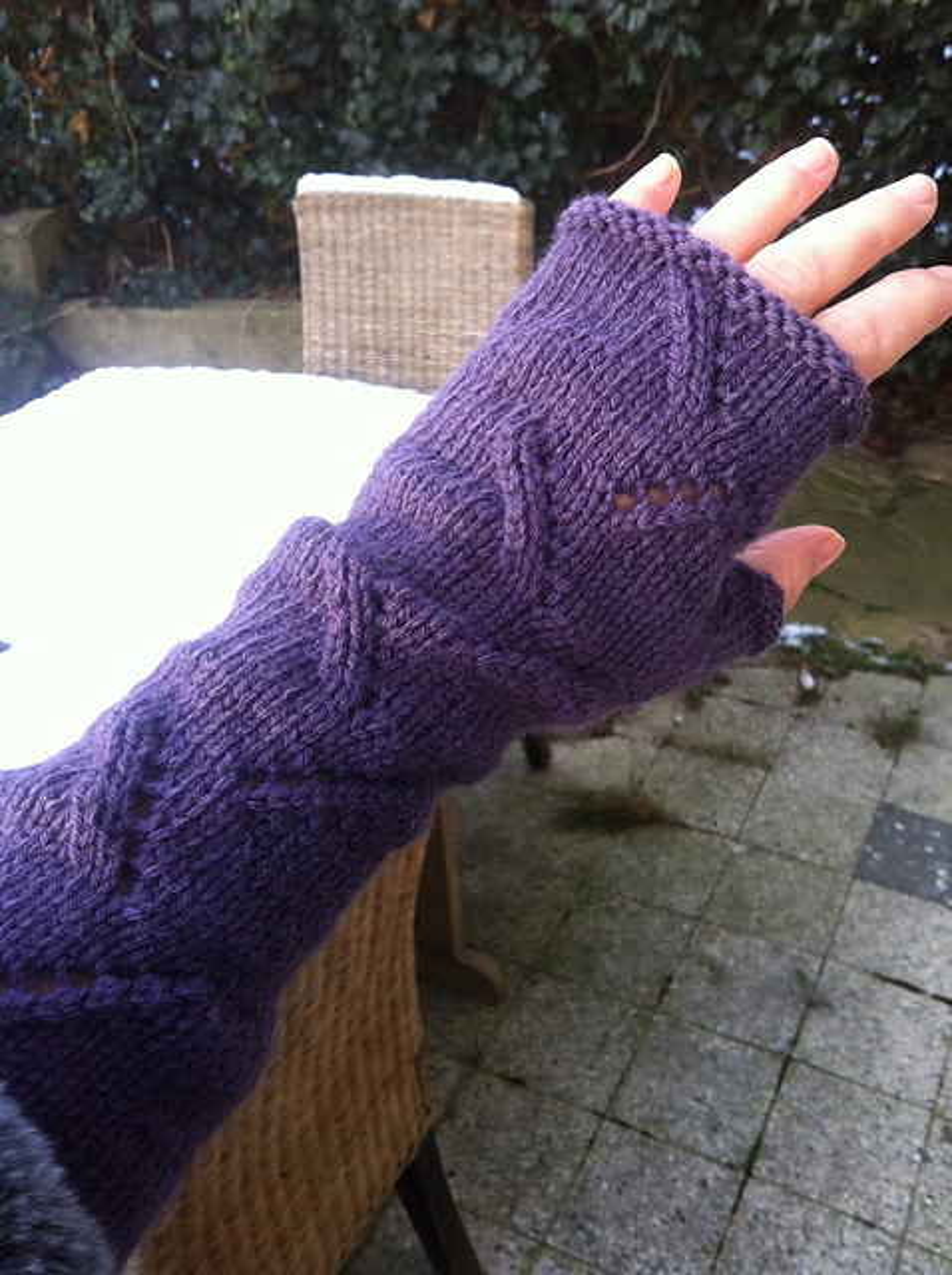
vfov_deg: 52.7
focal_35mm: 35
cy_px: 638
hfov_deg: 40.6
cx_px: 476
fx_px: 1287
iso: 125
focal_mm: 3.85
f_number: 2.8
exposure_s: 1/120
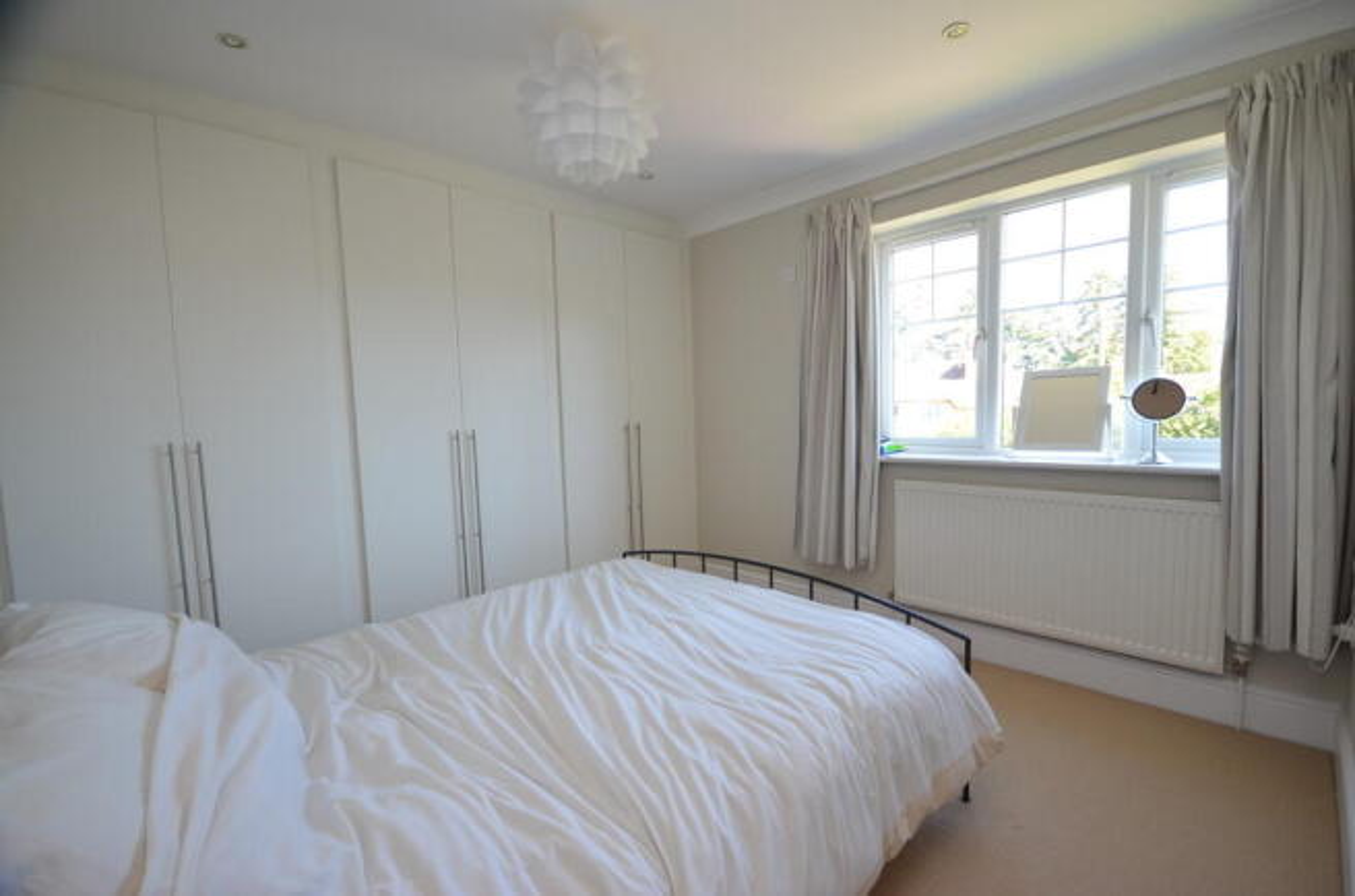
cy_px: 448
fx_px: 563
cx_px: 678
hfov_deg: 100.5
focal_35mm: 15
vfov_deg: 77.0
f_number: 4
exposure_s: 1/60
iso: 360
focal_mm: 10
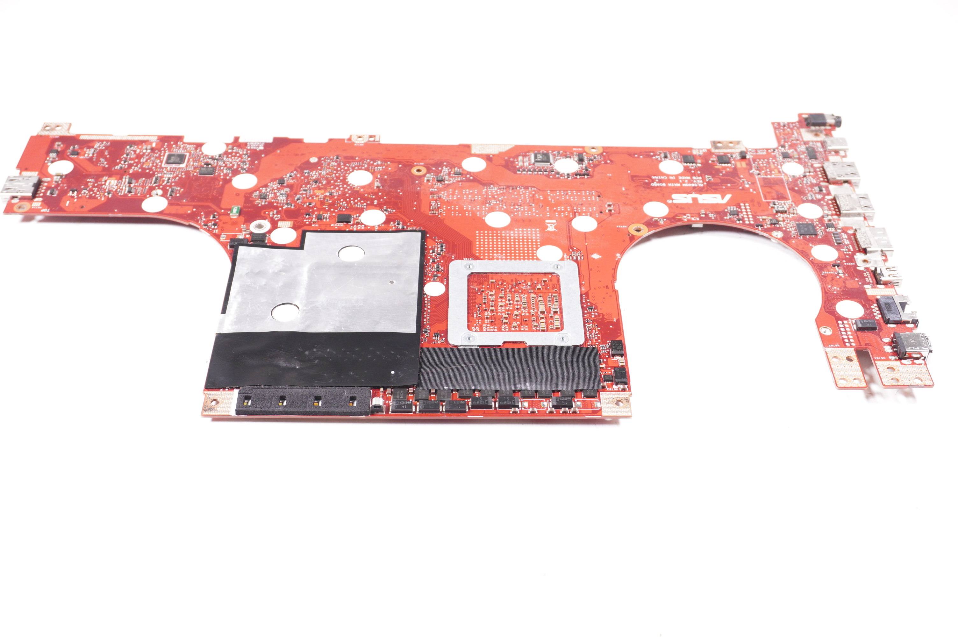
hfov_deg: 45.0
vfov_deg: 30.8
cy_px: 318
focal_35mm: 44
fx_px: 1157
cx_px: 479
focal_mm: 29
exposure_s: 1/160
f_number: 6.3
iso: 1000
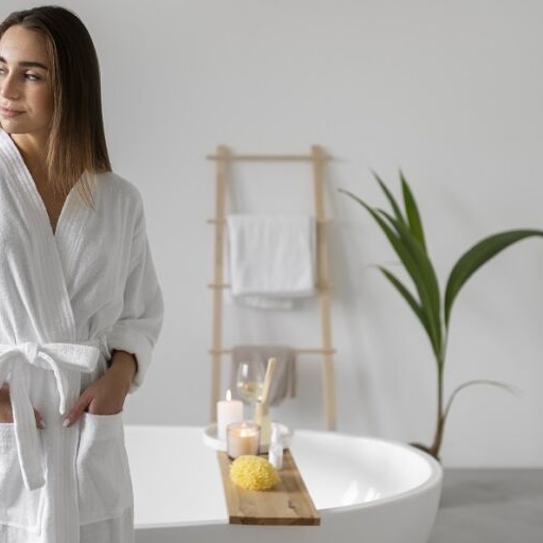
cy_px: 275
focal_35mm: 50
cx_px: 145
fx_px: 887
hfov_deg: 33.4
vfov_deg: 34.0
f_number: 2
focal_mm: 35
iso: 200
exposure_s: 1/400
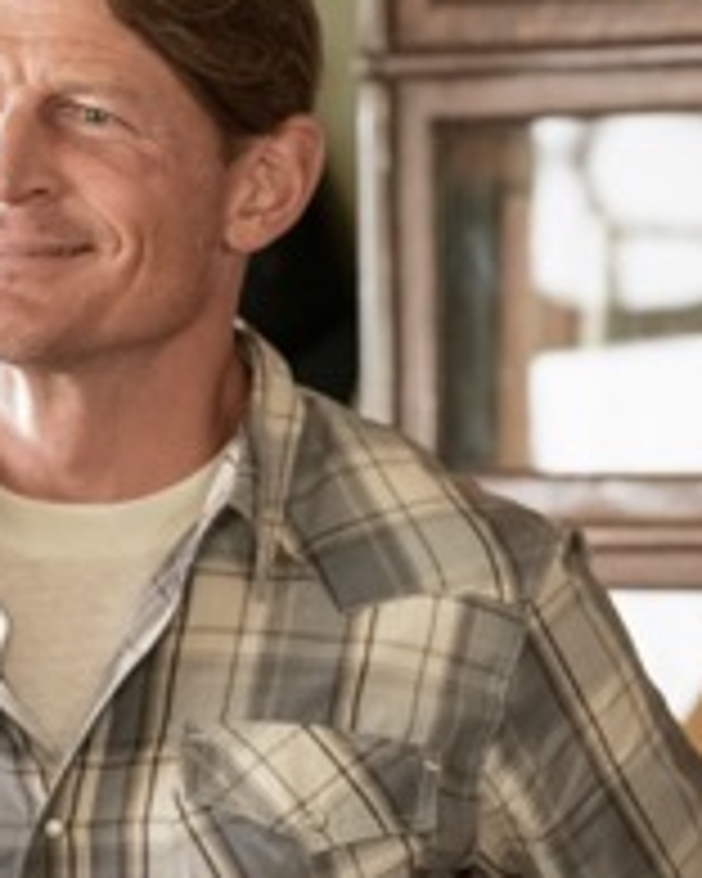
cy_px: 543
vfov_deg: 9.9
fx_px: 5064
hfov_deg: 7.9
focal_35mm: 195
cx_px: 706
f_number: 3.5
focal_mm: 81
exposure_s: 1/160
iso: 6400
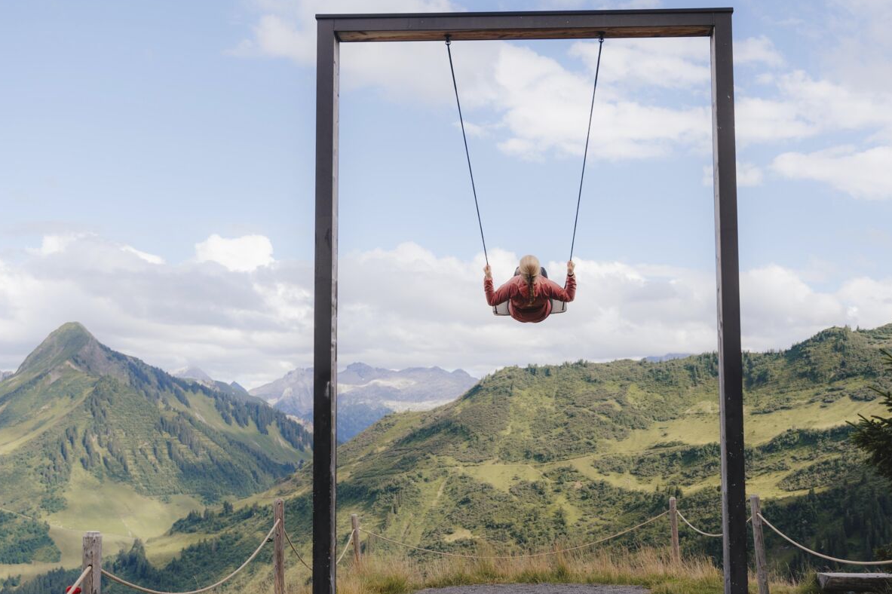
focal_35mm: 47
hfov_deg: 42.2
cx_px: 522
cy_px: 312
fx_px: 1153
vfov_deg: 28.9
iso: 160
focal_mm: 34.4
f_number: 4
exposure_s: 1/800
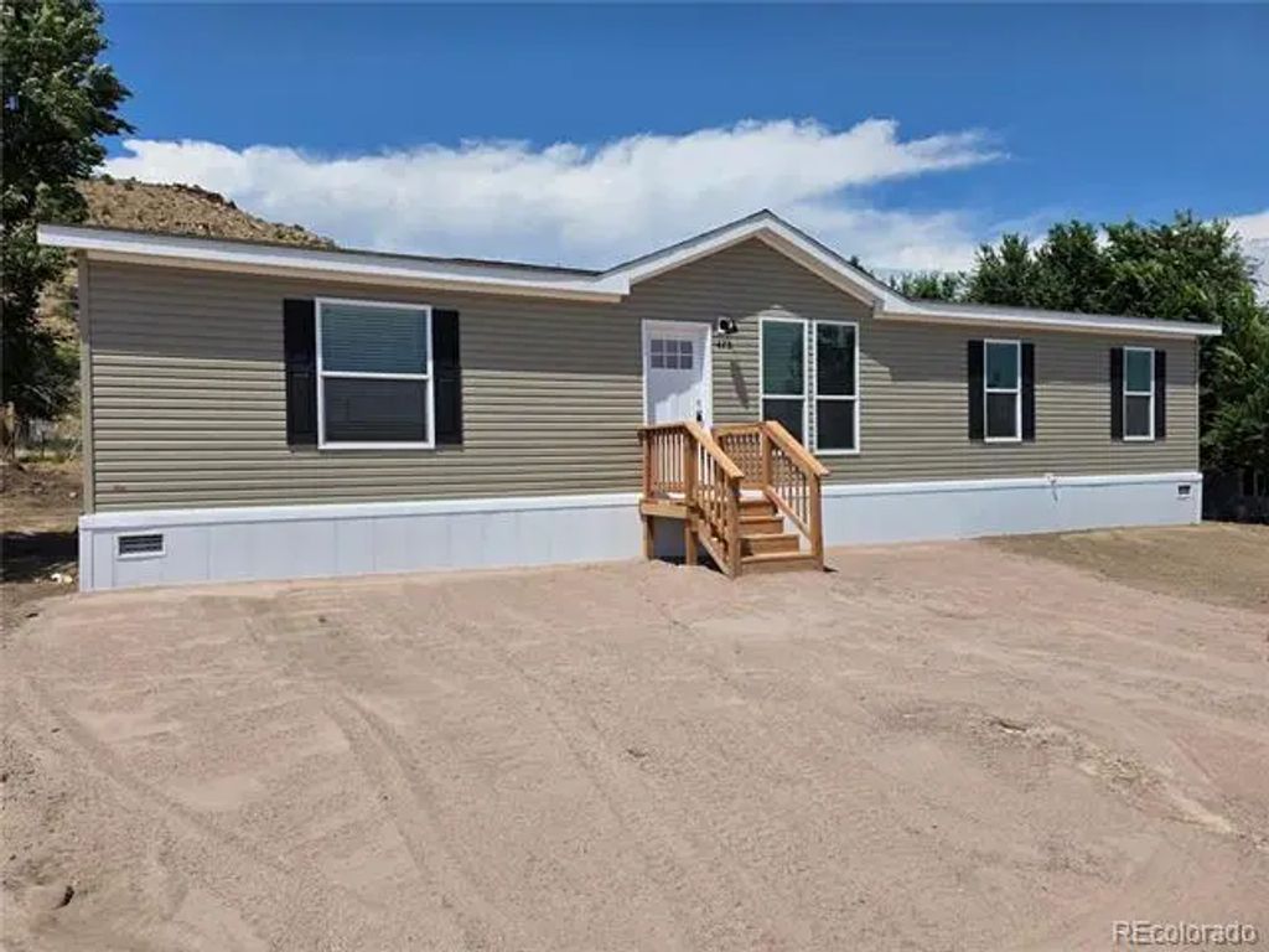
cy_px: 476
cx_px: 634
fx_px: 843
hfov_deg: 73.9
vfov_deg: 58.9
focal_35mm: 23
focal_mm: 6.3
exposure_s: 1/7944
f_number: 1.7
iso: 64
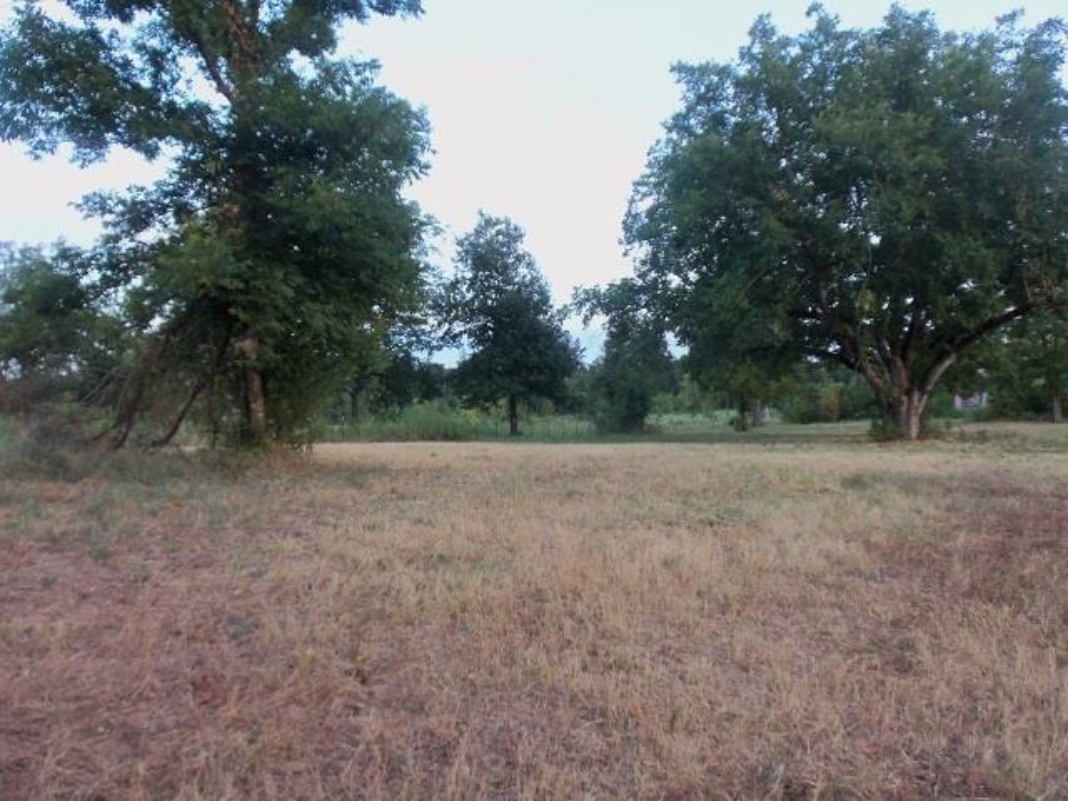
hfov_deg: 63.4
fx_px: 864
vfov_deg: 49.7
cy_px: 400
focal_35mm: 28
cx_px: 534
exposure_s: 1/60
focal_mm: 5.1
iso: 200
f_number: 3.3
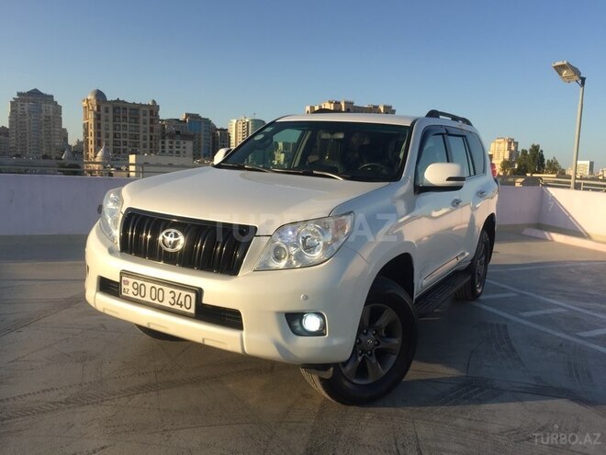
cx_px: 303
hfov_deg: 61.7
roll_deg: -2.4
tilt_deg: -5.5
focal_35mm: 29
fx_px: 508
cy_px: 228
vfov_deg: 48.2
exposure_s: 1/860
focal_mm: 4.15
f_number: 2.2
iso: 32
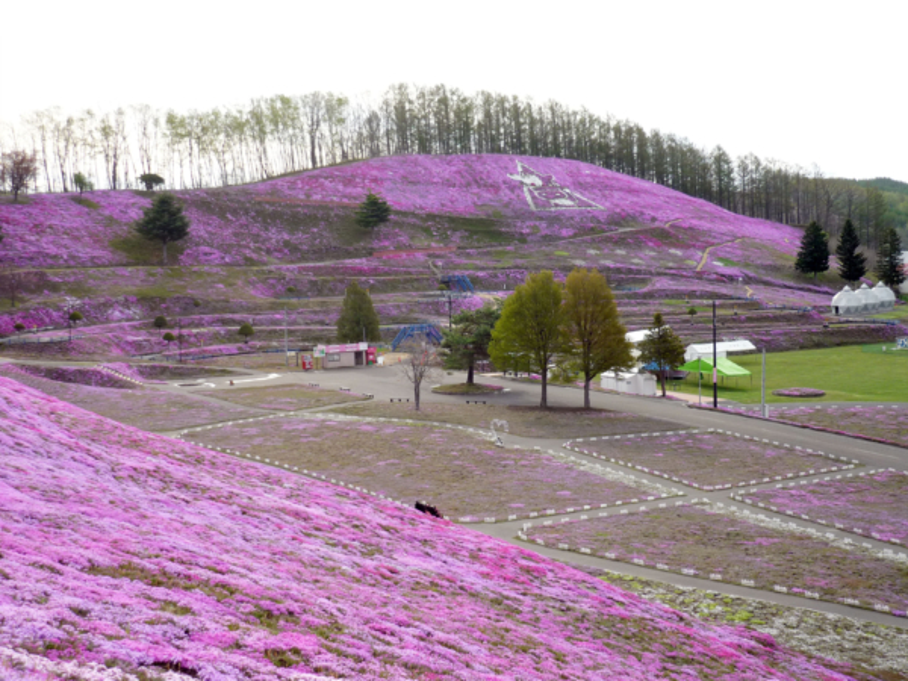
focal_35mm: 44
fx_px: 1154
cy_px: 340
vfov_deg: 32.9
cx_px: 454
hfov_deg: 42.9
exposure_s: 1/400
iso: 100
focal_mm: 7.2
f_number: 3
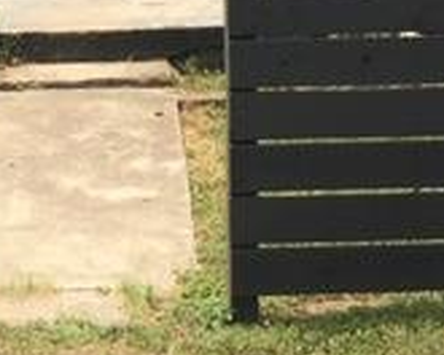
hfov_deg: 17.3
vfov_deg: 13.2
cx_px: 100
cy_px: -188
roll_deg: +0.4
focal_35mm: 110
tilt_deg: -1.6
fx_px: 1445
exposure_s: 1/601
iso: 25
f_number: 2.2
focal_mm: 4.15
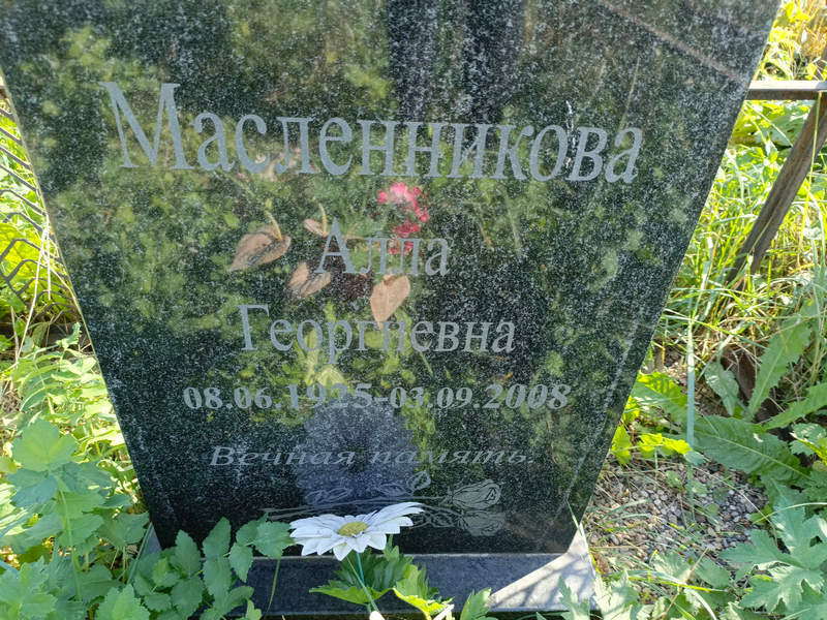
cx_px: 414
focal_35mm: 25
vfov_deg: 54.9
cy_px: 310
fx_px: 597
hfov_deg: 69.4
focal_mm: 4.76
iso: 111
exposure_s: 1/101
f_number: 1.69
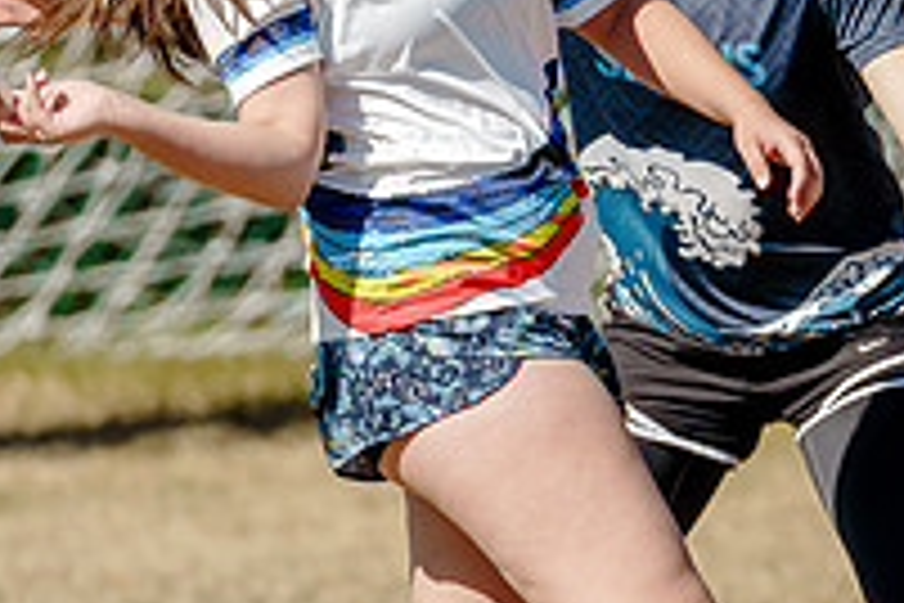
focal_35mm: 1379
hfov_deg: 1.5
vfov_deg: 1.0
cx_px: 656
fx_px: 34626
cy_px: 232
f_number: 6.3
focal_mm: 430
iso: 200
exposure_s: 1/1250
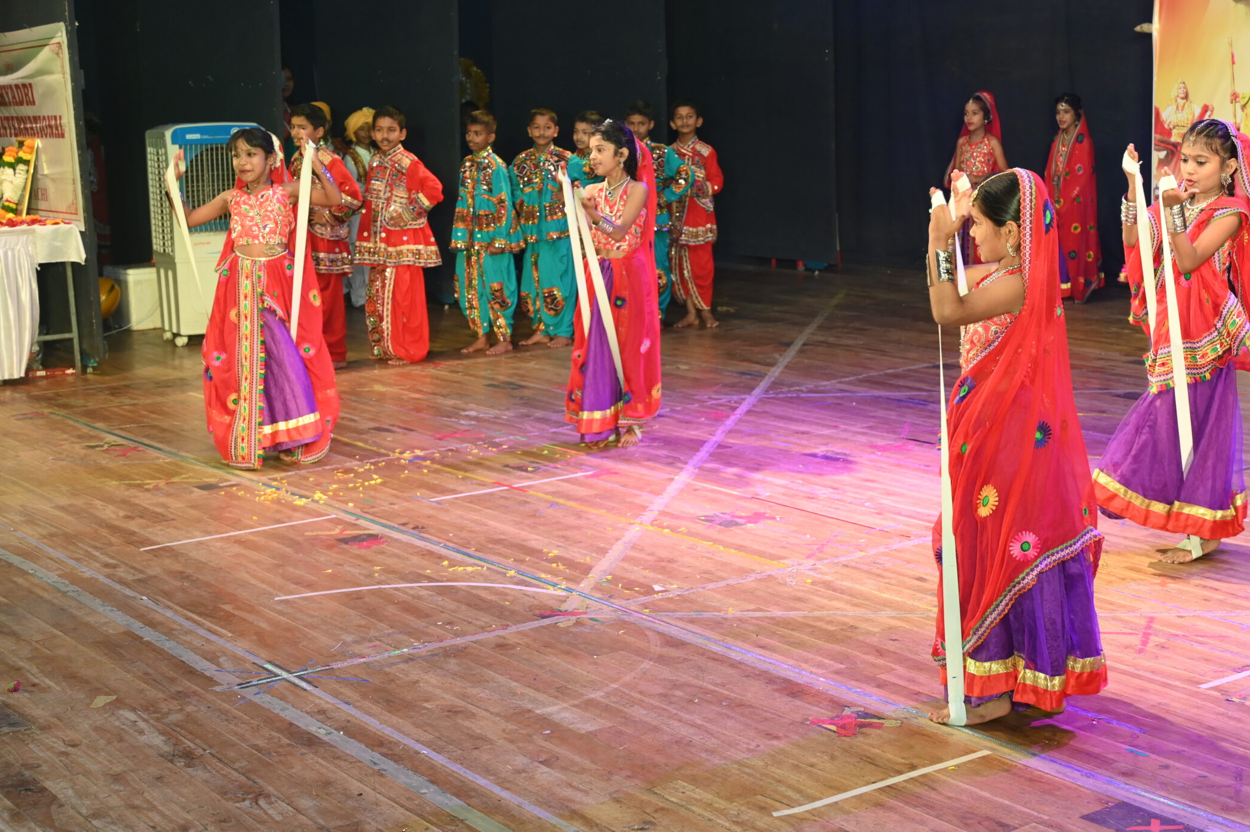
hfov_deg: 37.4
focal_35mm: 53
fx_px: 1839
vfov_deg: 25.5
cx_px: 754
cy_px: 376
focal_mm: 43
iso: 1600
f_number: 5.6
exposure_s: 1/125
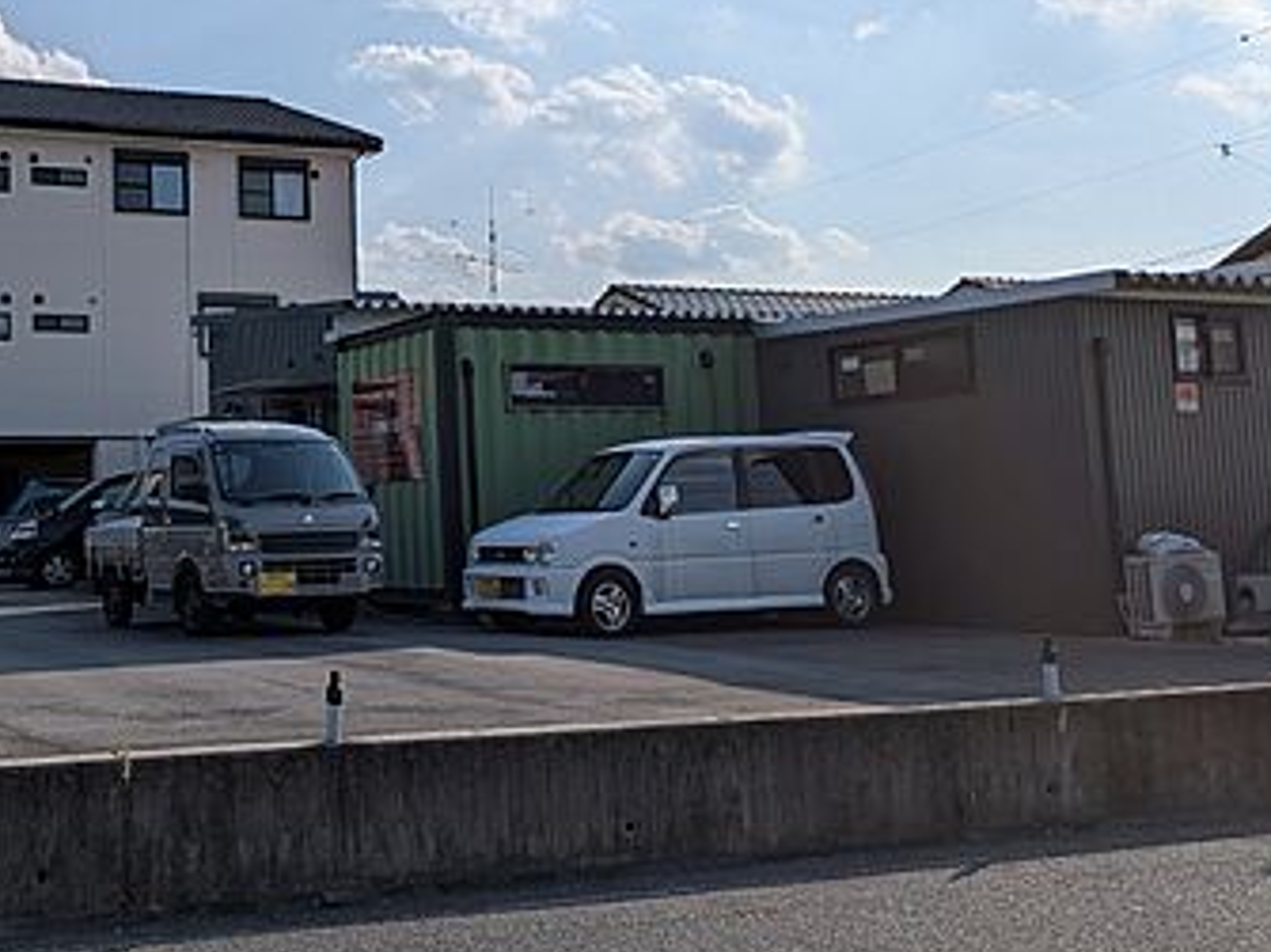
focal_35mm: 43
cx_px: 156
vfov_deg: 33.5
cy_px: 402
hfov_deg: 40.9
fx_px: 1578
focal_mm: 4.53
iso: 28
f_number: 1.7
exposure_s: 1/5208
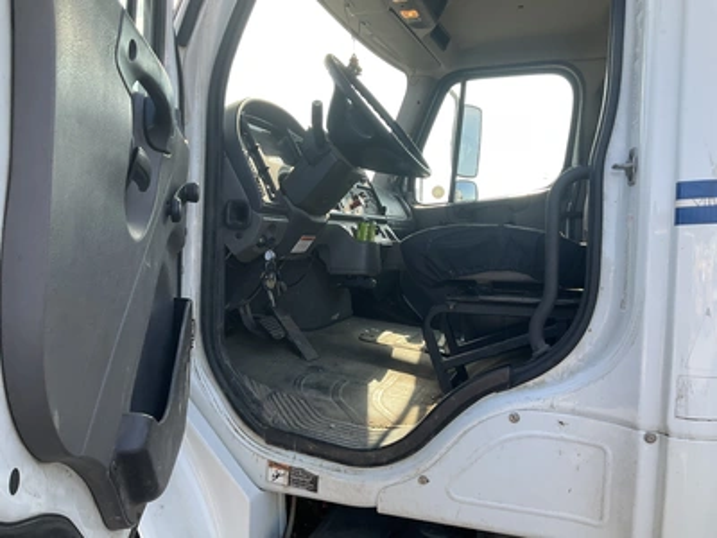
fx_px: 601
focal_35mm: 29
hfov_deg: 61.7
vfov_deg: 48.2
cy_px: 269
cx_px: 358
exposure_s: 1/265
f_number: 1.8
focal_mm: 3
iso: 25
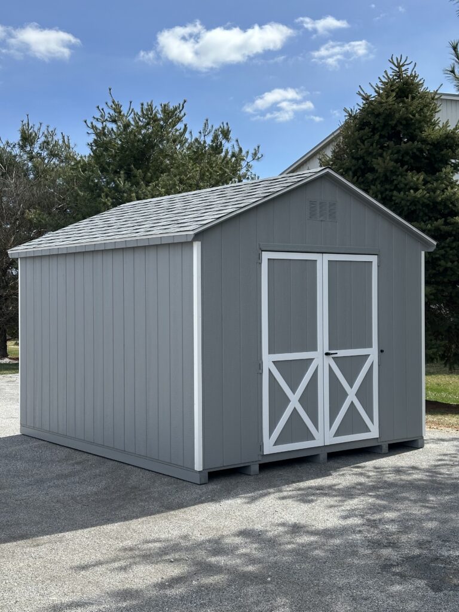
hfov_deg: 30.3
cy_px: 306
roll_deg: +2.2
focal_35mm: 48
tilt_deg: +1.9
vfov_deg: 39.7
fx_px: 849
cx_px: 230
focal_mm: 6.86
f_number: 1.78
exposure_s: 1/3472
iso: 64
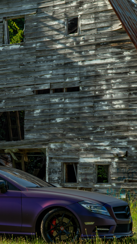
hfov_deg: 12.7
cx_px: 0
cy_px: 192
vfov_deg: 22.4
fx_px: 607
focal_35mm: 94
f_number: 4
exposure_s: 1/125
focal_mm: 33
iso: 50
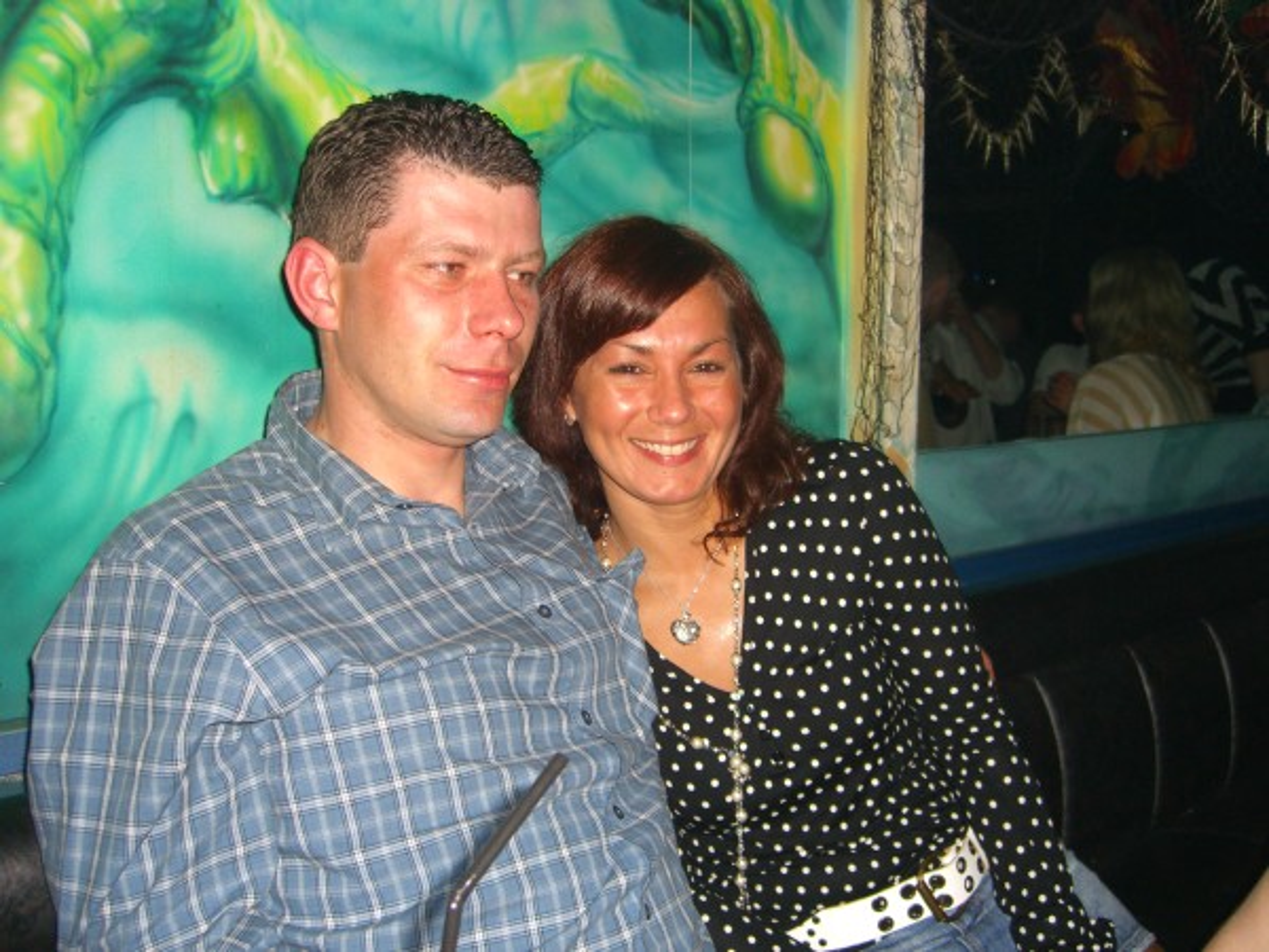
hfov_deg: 49.0
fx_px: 1393
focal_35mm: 38
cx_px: 634
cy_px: 476
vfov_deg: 37.7
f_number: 2.8
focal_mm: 7.9
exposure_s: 1/60
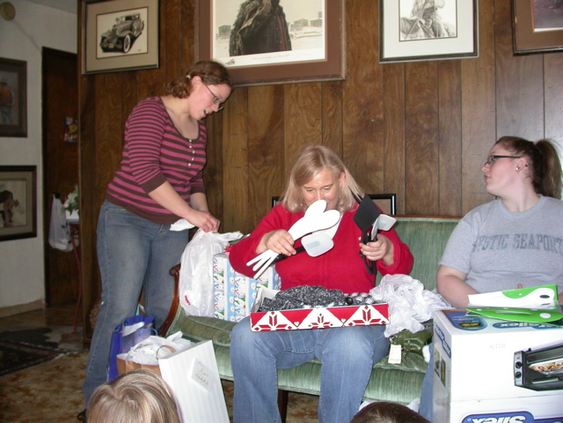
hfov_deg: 49.0
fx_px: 618
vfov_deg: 37.7
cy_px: 212
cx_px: 282
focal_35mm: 38
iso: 200
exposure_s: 1/60
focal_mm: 7.85
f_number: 2.6
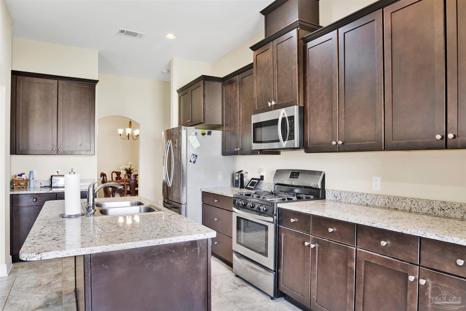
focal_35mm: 22
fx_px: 285
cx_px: 233
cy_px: 156
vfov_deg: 57.2
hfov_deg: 78.6
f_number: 11
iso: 200
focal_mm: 22
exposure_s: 1/2
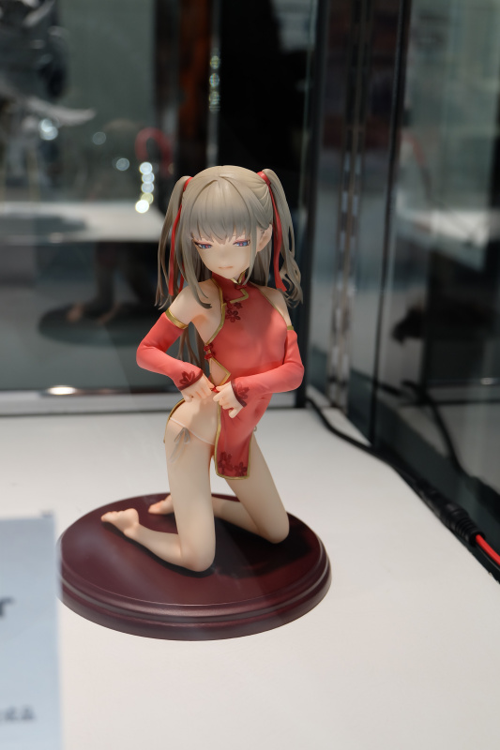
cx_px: 250
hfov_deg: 28.6
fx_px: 980
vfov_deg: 41.9
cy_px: 375
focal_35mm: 47
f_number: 4.7
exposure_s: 1/150
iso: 400
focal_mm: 31
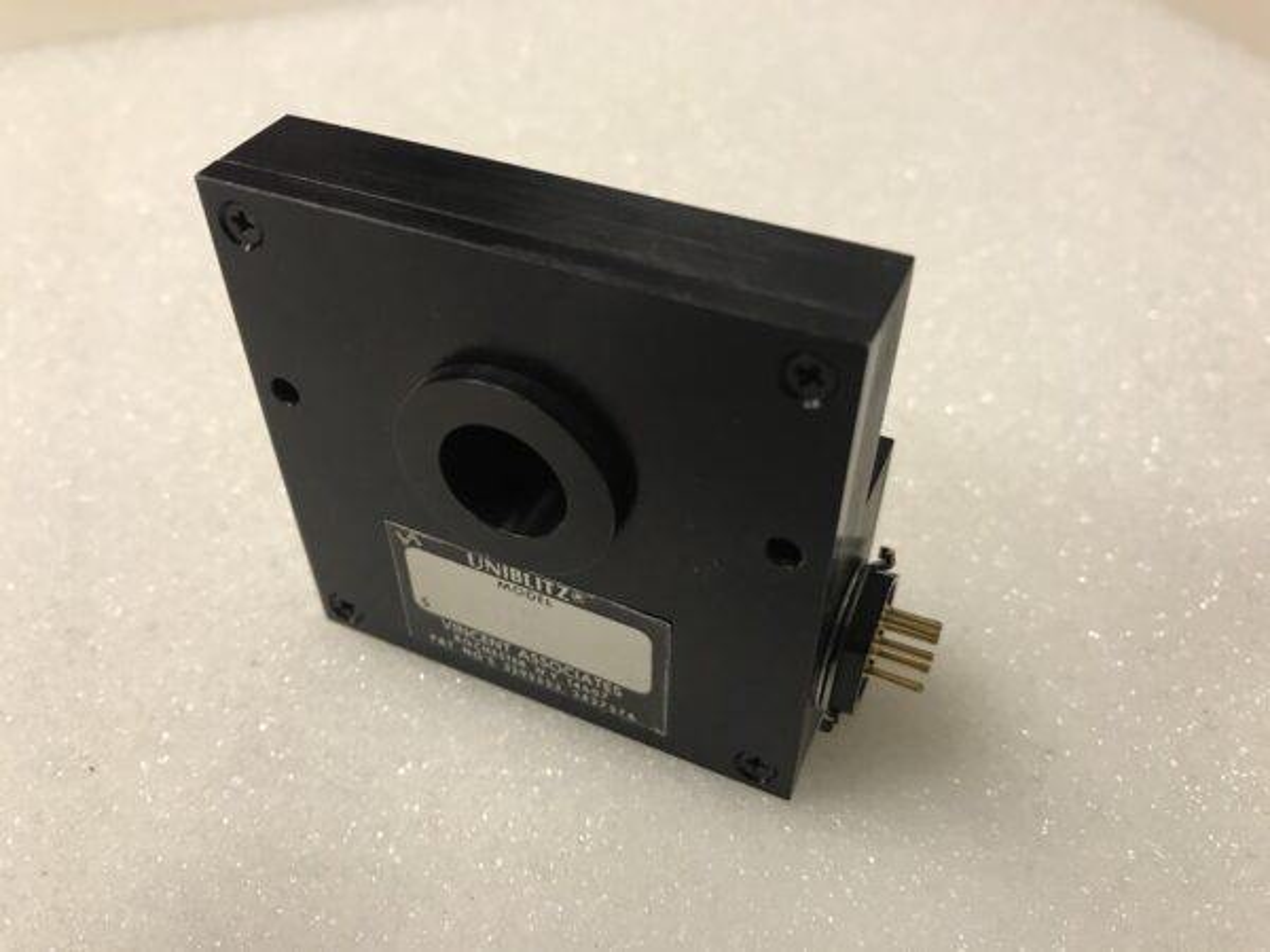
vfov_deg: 49.7
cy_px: 476
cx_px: 635
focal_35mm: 28
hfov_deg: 63.4
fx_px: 1027
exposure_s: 1/17
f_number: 1.8
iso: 40
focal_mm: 3.99
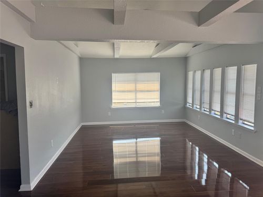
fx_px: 182
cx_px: 132
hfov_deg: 71.6
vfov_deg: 56.8
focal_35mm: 24
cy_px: 98
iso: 80
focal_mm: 6.76
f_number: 1.78
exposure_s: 1/379
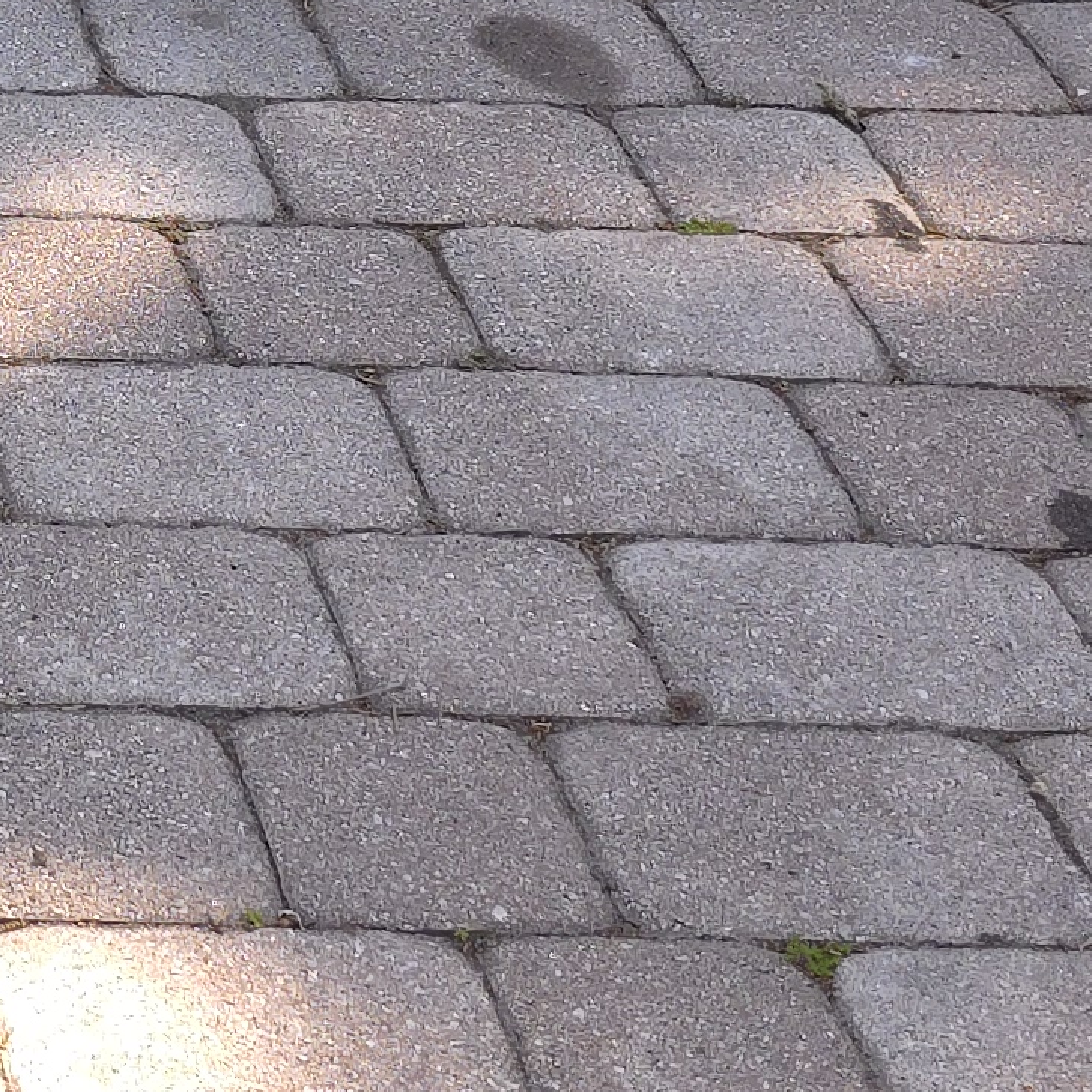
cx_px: -802
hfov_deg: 14.0
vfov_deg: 14.0
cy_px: -811
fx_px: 3997
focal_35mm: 112
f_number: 1.7
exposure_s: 1/1000
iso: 100
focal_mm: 6.3
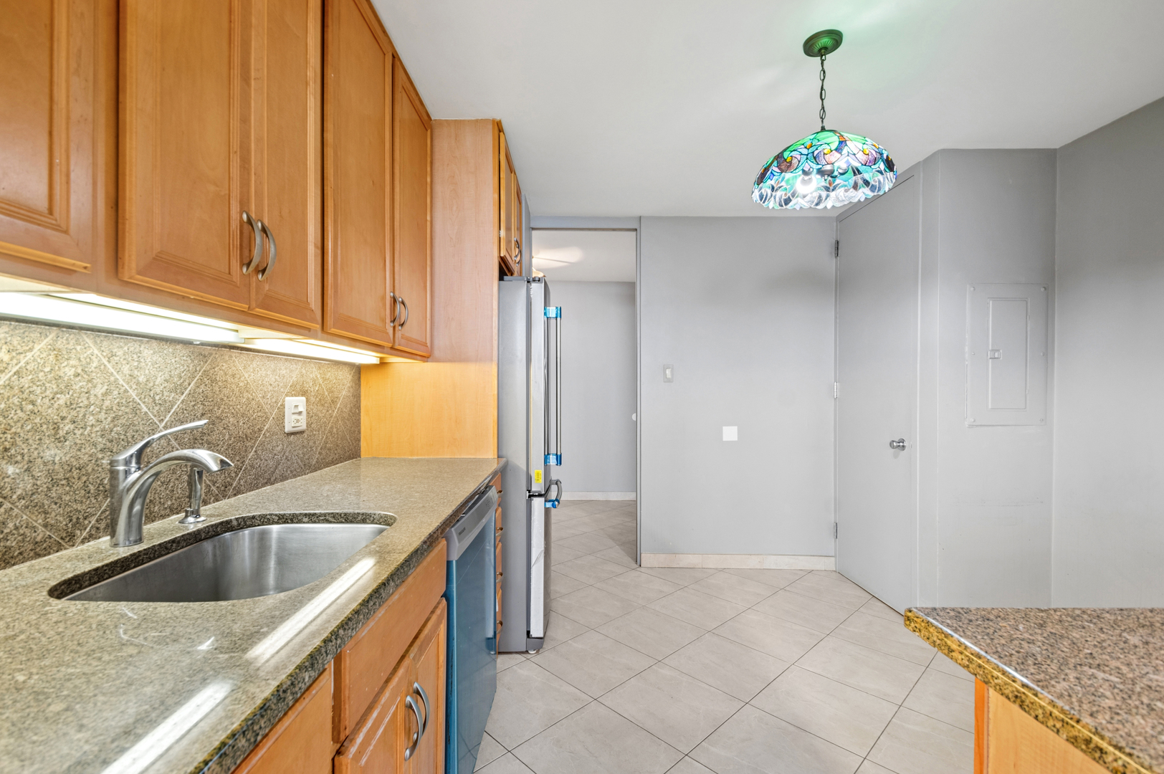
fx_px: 485
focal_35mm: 15
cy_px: 387
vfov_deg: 77.2
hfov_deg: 100.4
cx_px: 582
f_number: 10
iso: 200
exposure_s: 1/2.5
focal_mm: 10
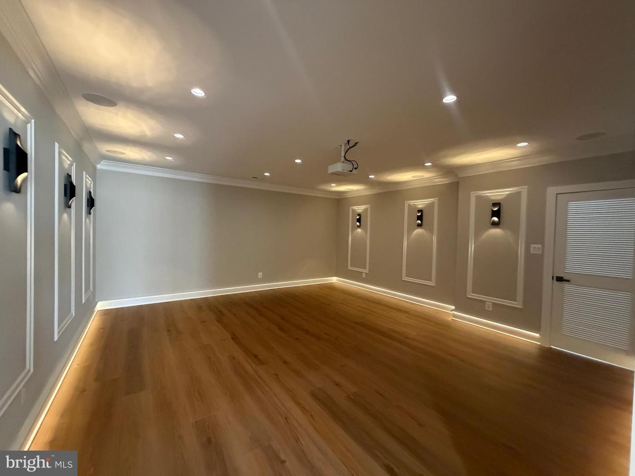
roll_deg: -1.1
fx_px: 257
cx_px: 318
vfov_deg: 85.7
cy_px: 238
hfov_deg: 102.1
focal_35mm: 14
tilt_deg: -1.5
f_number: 2.2
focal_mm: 2.22
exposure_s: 1/60
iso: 800
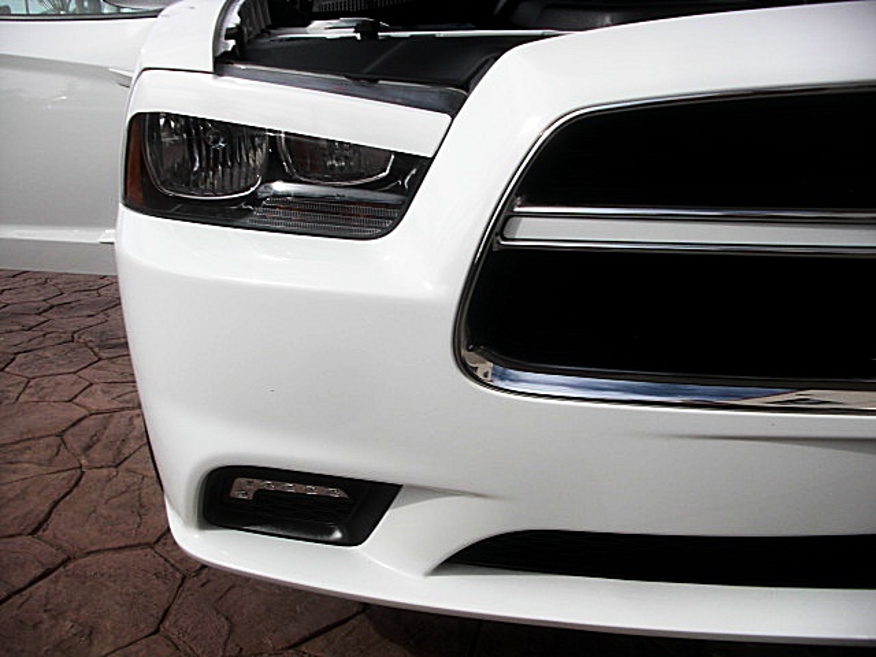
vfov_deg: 39.7
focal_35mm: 36
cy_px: 328
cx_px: 438
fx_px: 911
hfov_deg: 51.4
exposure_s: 1/160
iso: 50
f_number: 7.9
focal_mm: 6.3
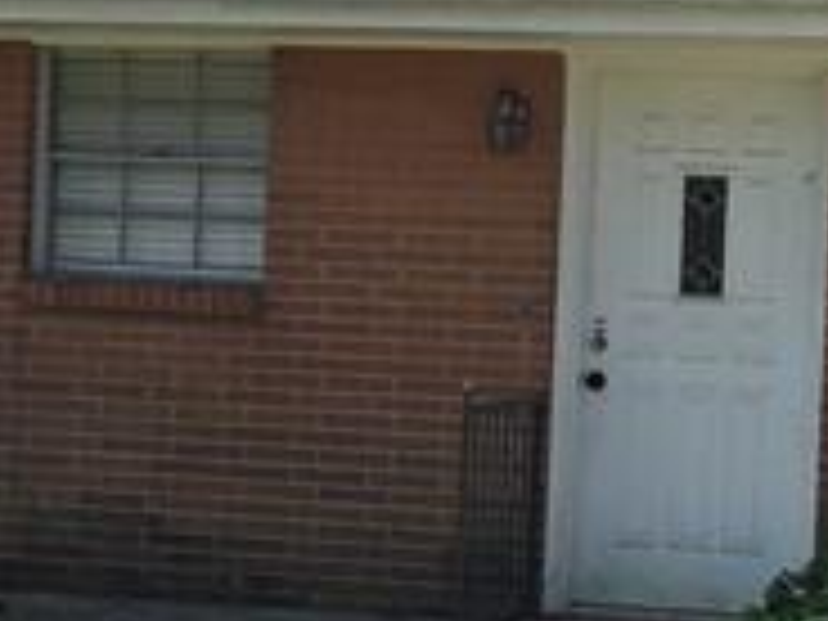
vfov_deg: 11.6
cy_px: 270
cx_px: 608
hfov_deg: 15.3
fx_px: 3062
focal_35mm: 128
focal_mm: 5.4
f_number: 1.8
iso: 25
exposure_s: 1/2745
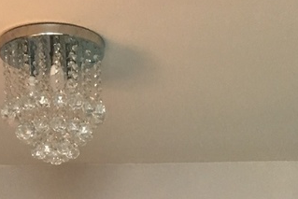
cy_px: 479
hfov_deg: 20.0
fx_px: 845
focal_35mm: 102
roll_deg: +0.6
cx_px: 163
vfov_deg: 11.2
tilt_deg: -5.2
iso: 100
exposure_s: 1/30
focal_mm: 4.15
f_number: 2.2
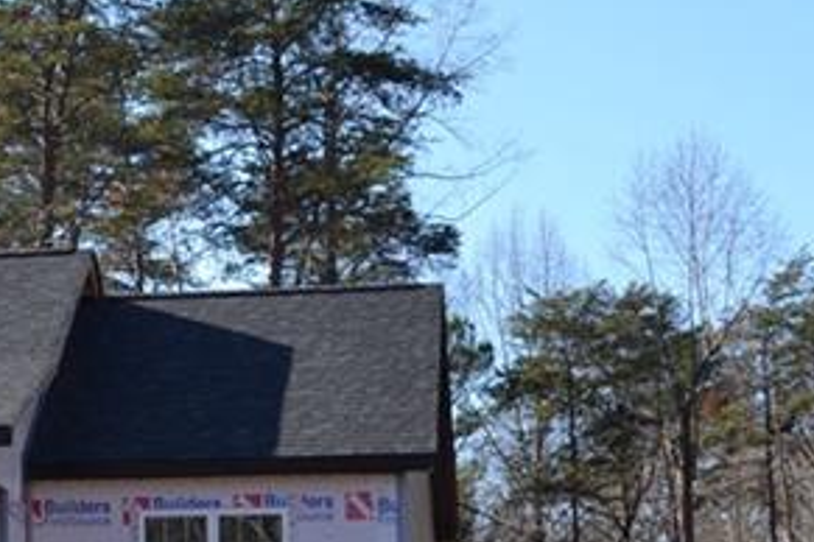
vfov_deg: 9.2
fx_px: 3346
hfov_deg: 13.2
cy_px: 447
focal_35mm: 148
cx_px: -327
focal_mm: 28
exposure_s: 1/200
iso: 100
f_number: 6.3
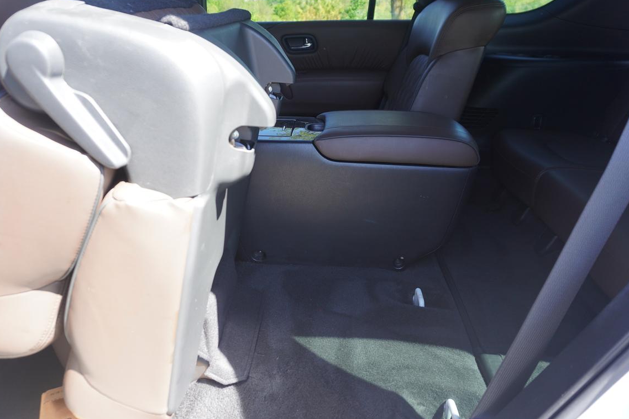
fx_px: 472
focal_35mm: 27
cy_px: 185
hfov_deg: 67.3
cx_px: 295
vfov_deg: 47.8
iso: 160
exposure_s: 1/60
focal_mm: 16
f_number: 4
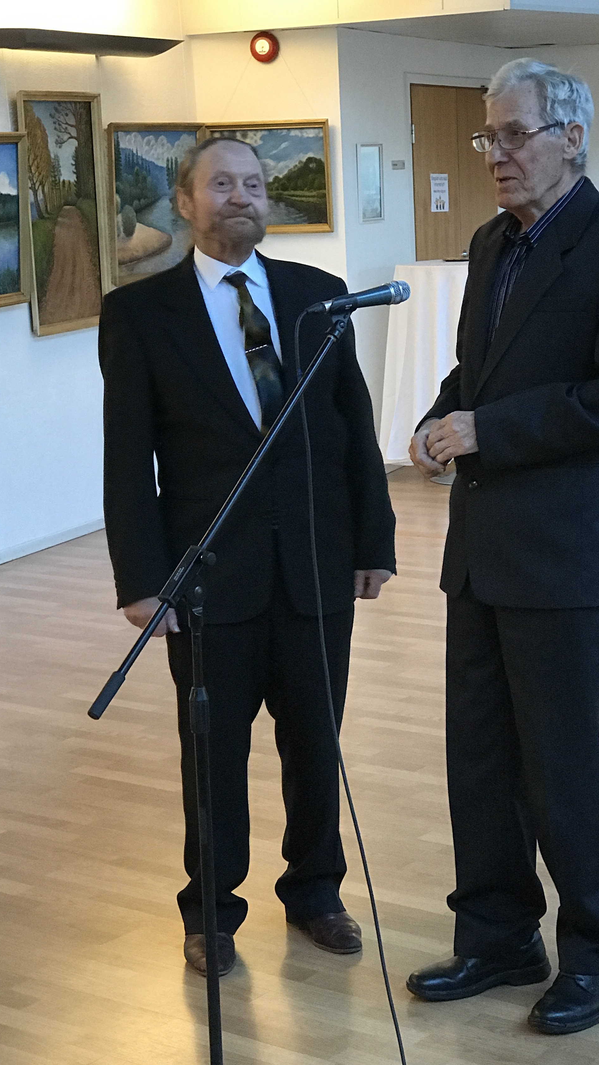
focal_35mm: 74
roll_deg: +1.8
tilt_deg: -11.1
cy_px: 589
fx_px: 2090
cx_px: 412
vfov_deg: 28.6
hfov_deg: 16.3
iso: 200
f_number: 2.8
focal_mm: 6.6
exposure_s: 1/50
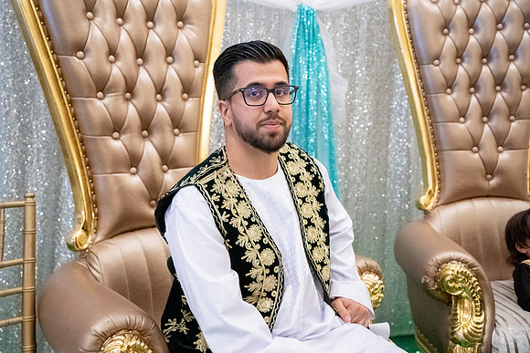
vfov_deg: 29.9
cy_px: 176
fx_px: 663
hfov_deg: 43.6
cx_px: 265
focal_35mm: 45
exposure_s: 1/320
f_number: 4
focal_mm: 45
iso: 32000
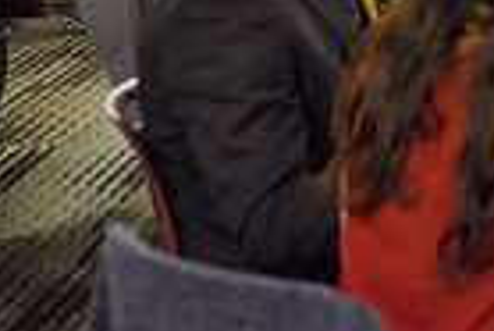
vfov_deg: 6.9
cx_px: 1013
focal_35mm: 192
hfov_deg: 9.9
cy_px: -347
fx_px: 2637
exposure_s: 1/40
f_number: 2.8
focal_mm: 46
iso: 1000
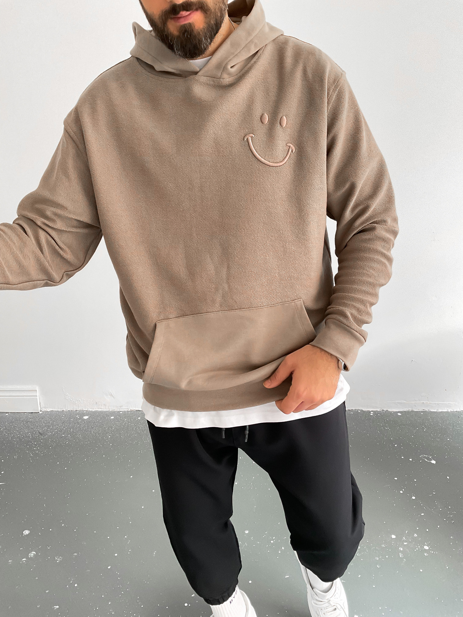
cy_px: 308
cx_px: 232
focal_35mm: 29
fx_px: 517
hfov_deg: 48.2
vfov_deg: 61.7
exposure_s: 1/75
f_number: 1.8
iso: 64
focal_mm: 3
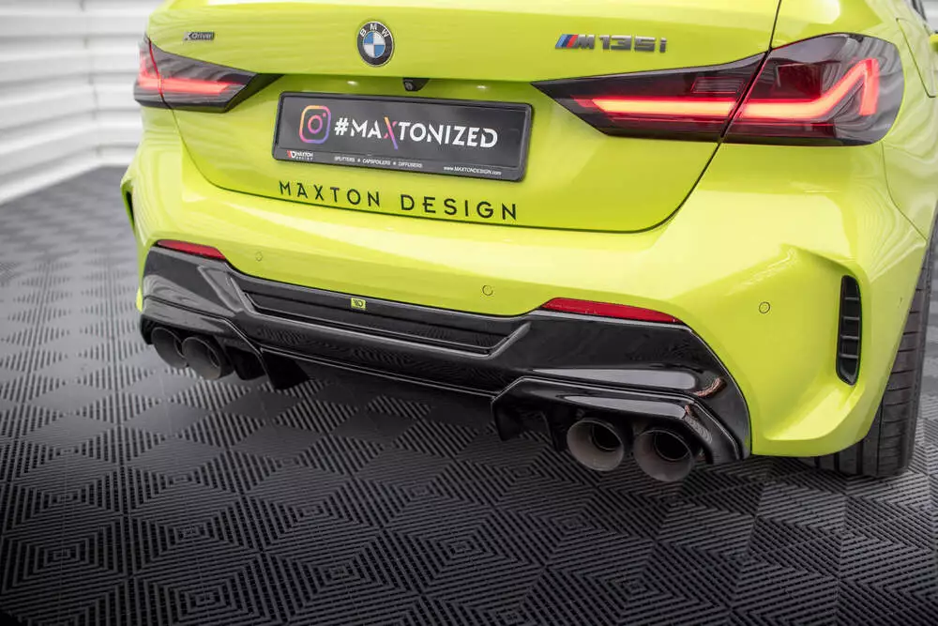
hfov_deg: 53.7
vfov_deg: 37.3
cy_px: 313
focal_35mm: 36
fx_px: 926
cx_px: 473
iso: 640
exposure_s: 1/125
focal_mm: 35
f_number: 2.5
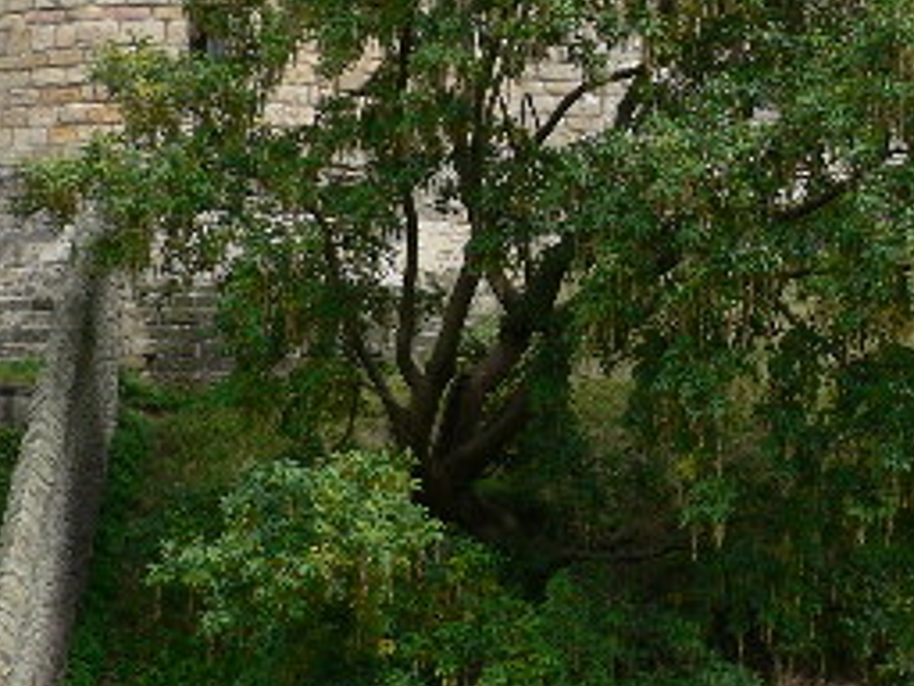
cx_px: 882
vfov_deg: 16.2
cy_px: 79
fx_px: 2376
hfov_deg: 21.1
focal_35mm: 90
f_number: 4
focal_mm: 6
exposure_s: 1/250
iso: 80
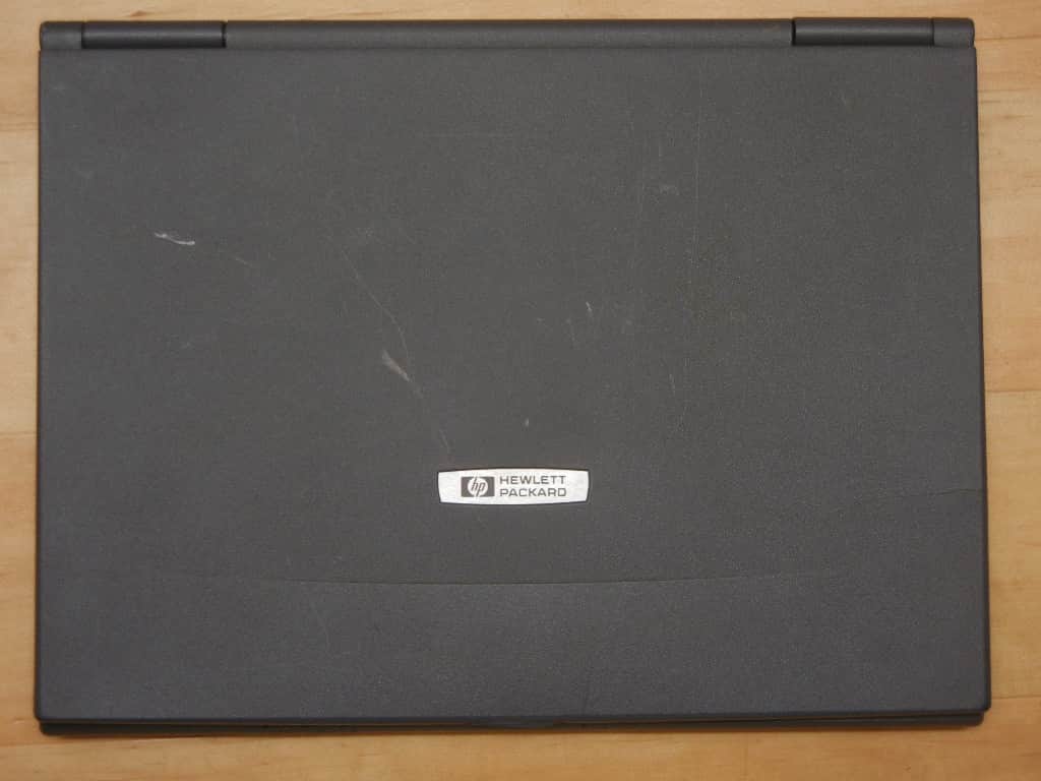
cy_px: 390
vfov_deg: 21.6
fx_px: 2045
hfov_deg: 28.6
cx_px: 520
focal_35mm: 68
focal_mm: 12.2
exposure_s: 1/30
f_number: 4.1
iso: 282
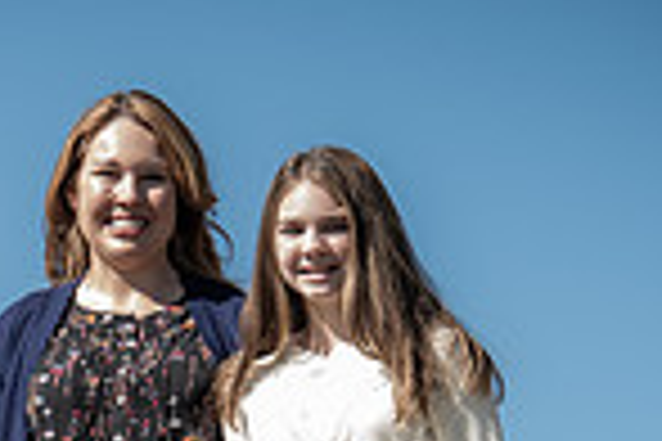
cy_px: 724
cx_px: -77
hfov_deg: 3.6
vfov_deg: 2.4
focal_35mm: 571
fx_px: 10499
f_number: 5
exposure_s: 1/250
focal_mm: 145
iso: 50
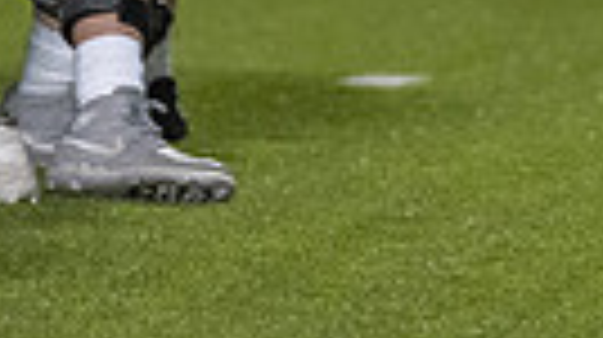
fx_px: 17056
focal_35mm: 1068
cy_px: -383
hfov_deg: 2.0
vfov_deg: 1.1
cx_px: -357
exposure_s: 1/1250
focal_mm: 178
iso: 4000
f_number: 2.8
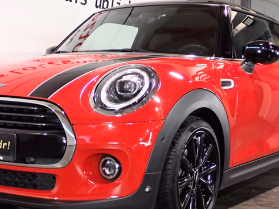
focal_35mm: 67
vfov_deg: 21.9
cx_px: 118
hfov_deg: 28.9
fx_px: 540
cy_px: 104
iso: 640
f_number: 2.8
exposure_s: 1/40
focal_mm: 7.31
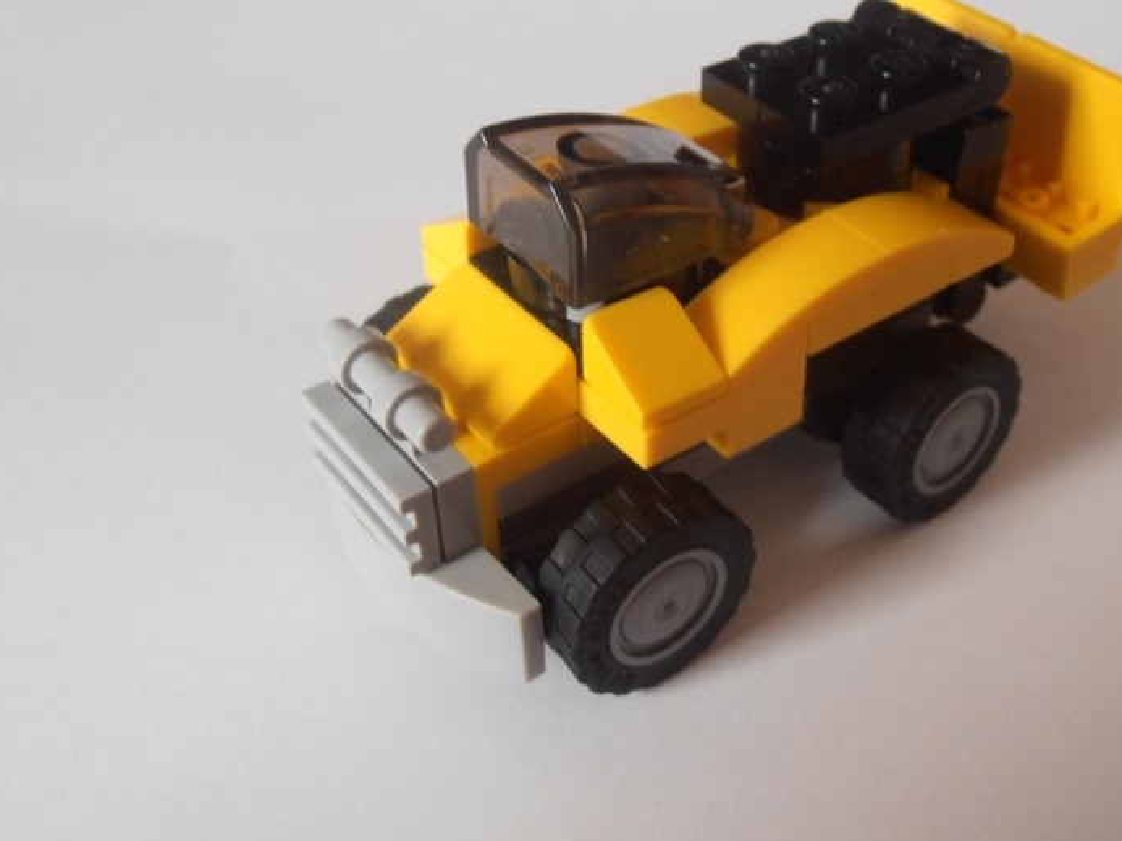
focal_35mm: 48
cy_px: 363
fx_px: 1555
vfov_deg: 30.2
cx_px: 719
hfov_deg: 39.3
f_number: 3.9
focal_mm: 6.61
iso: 125
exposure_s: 1/15
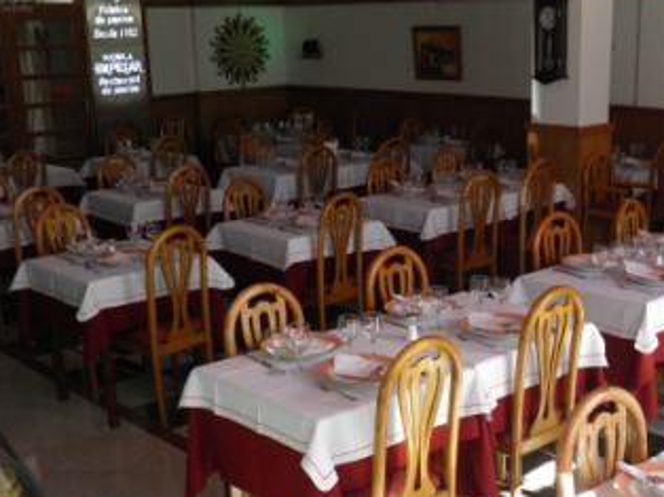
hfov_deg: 37.9
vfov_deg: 28.8
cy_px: 338
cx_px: 421
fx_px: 958
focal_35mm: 50
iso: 50
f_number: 3.1
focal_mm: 6.3
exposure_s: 1/30
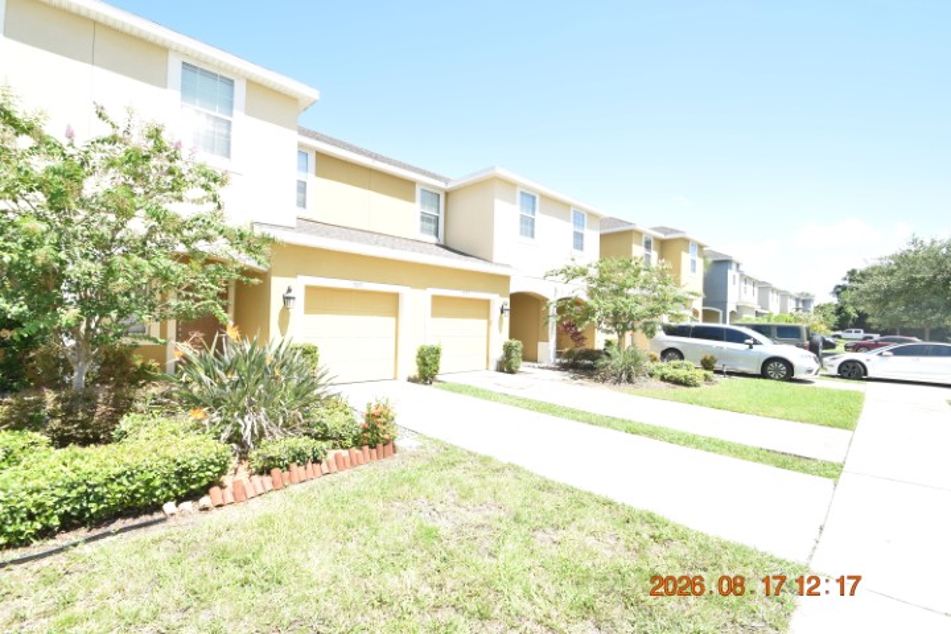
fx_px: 396
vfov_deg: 77.3
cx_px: 476
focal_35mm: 15
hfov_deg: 100.4
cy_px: 317
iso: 250
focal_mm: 10
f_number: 8
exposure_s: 1/250
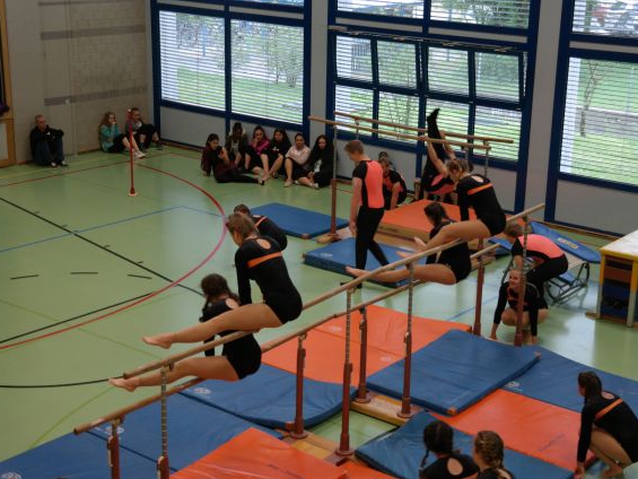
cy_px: 239
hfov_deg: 31.7
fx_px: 1125
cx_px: 351
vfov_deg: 24.0
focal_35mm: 61
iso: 800
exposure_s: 1/60
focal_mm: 37
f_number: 4.5
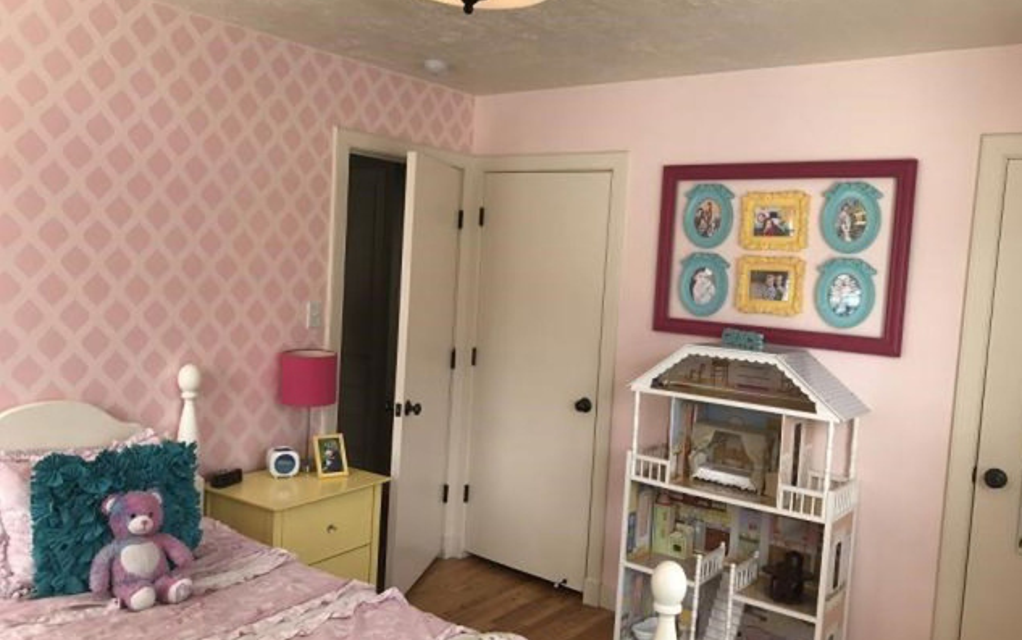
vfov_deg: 41.9
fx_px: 836
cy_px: 326
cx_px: 515
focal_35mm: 30
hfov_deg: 62.9
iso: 20
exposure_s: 1/327
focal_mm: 3.99
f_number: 1.8
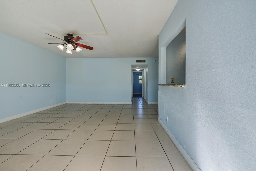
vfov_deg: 77.3
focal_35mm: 15
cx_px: 128
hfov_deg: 100.4
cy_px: 86
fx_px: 107
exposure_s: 1/50
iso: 100
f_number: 8
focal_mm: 15
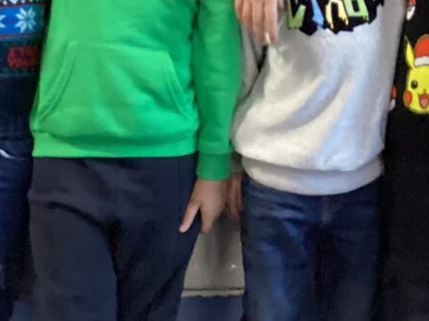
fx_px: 1412
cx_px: 380
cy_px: -82
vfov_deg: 12.6
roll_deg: +0.7
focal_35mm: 114
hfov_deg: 17.1
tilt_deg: -9.9
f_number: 2.4
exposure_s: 1/30
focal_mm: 3.3
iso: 640
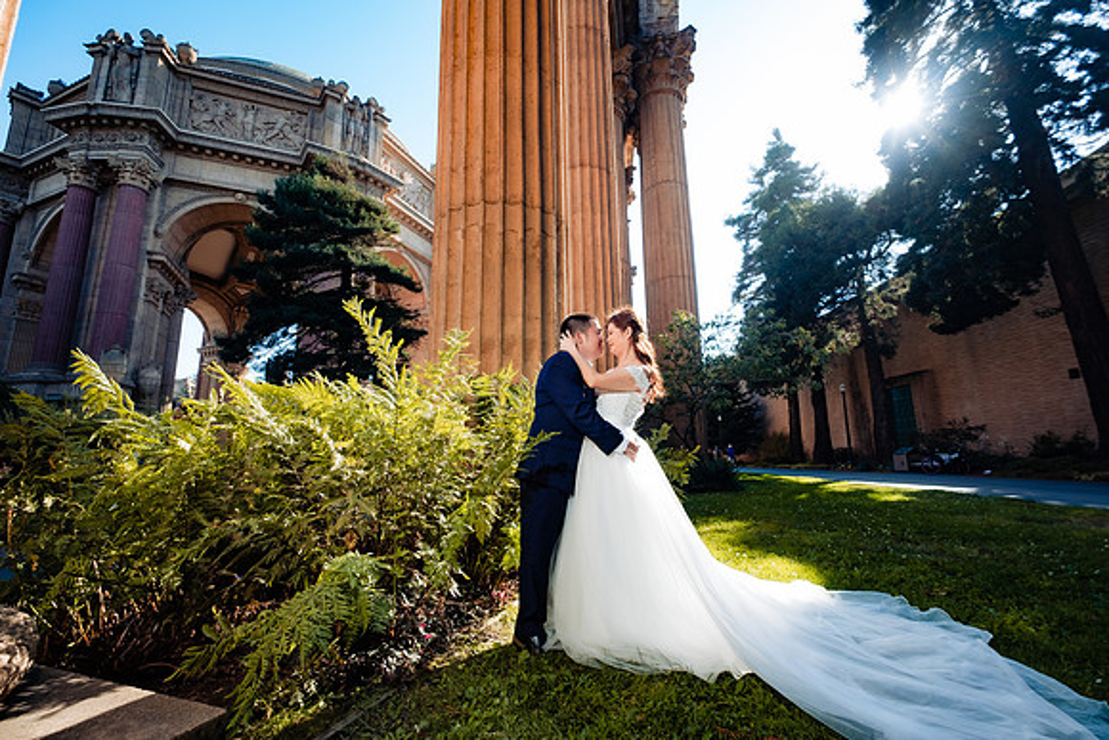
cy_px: 370
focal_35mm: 15
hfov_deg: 100.4
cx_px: 554
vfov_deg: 77.4
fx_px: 462
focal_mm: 10
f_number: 4
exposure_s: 1/250
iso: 160
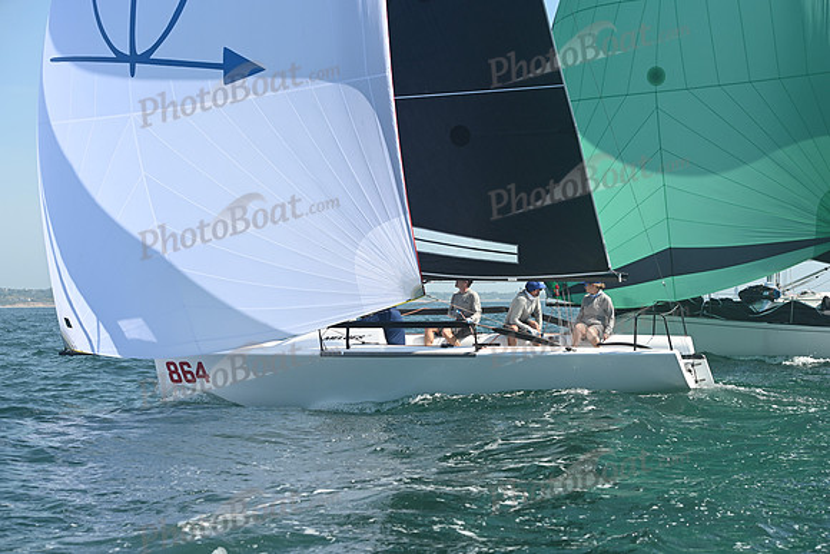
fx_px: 1614
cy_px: 277
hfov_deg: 28.8
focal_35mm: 70
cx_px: 415
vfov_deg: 19.5
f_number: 7.1
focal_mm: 70
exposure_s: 1/1000
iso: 320
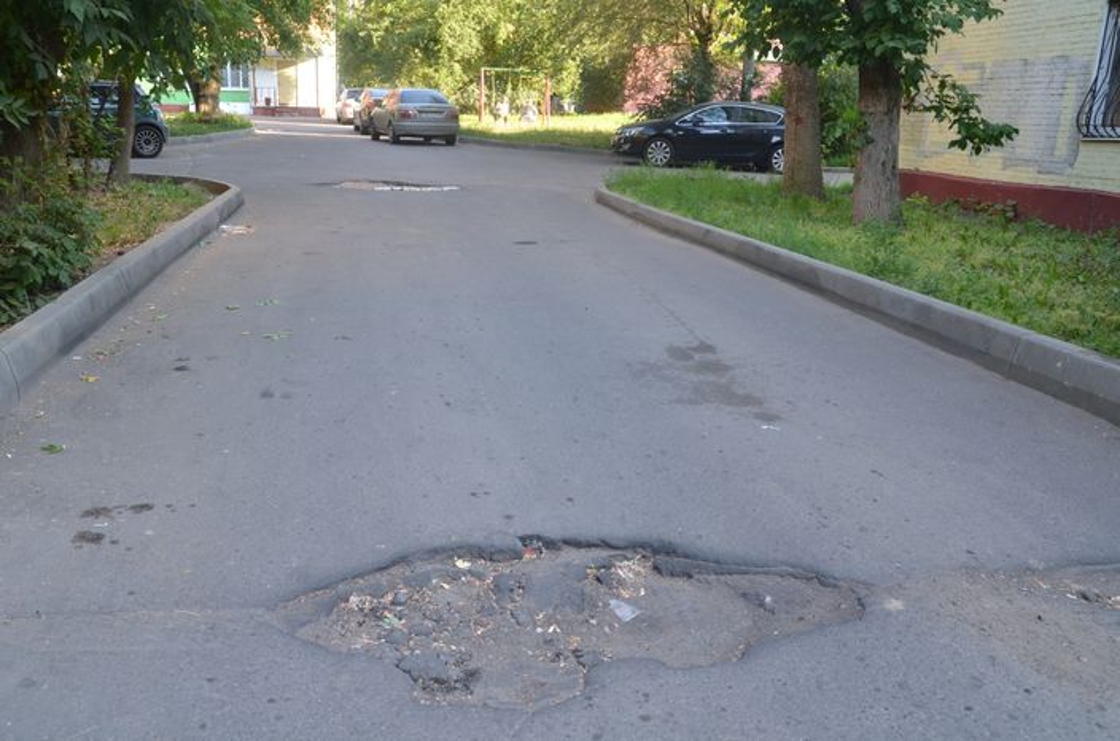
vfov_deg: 41.5
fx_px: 978
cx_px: 560
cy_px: 370
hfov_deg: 59.6
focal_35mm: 32
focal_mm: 21
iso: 400
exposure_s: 1/100
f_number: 5
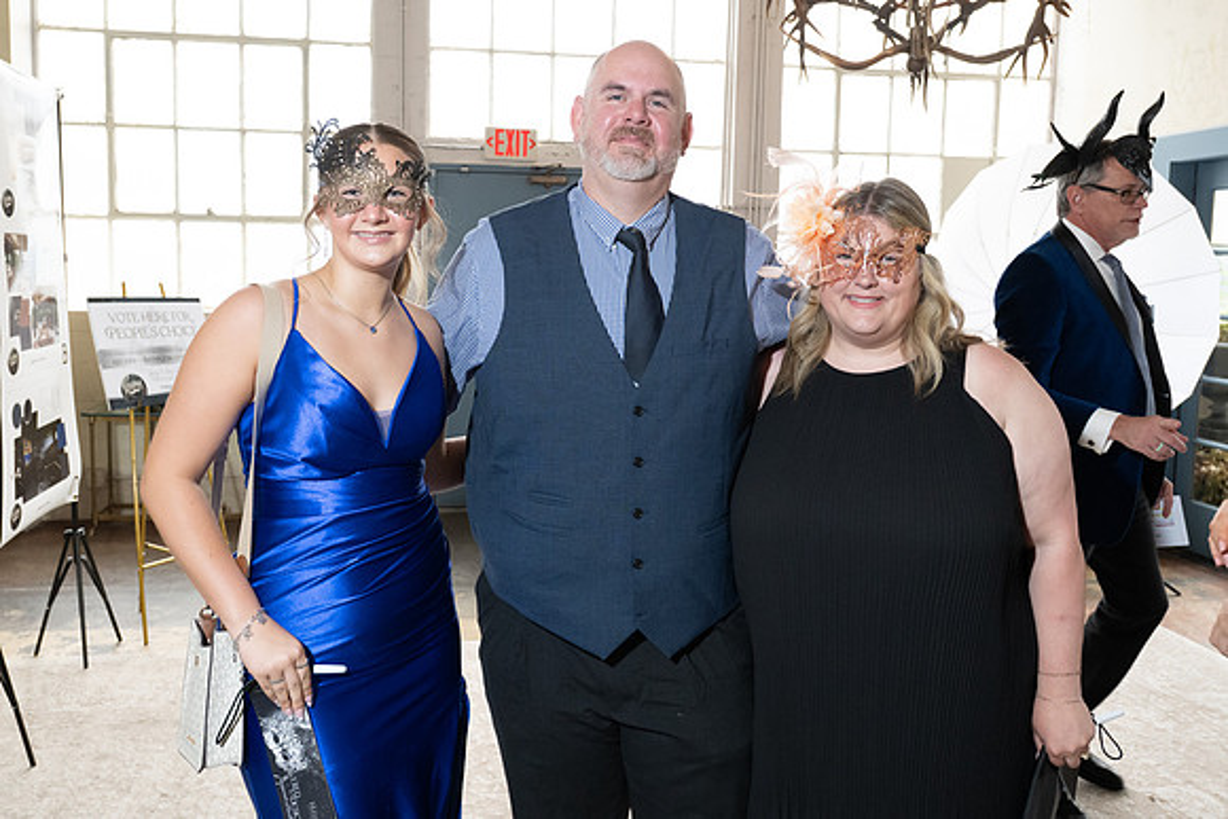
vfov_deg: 42.6
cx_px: 594
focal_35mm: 31
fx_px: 1049
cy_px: 362
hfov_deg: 60.7
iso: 3200
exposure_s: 1/200
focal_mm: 24
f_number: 5
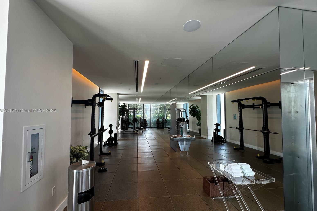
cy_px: 111
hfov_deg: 100.4
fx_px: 132
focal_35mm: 15
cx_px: 154
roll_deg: -0.3
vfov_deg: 77.3
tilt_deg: +2.5
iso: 80
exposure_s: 1/99
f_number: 2.2
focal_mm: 2.22
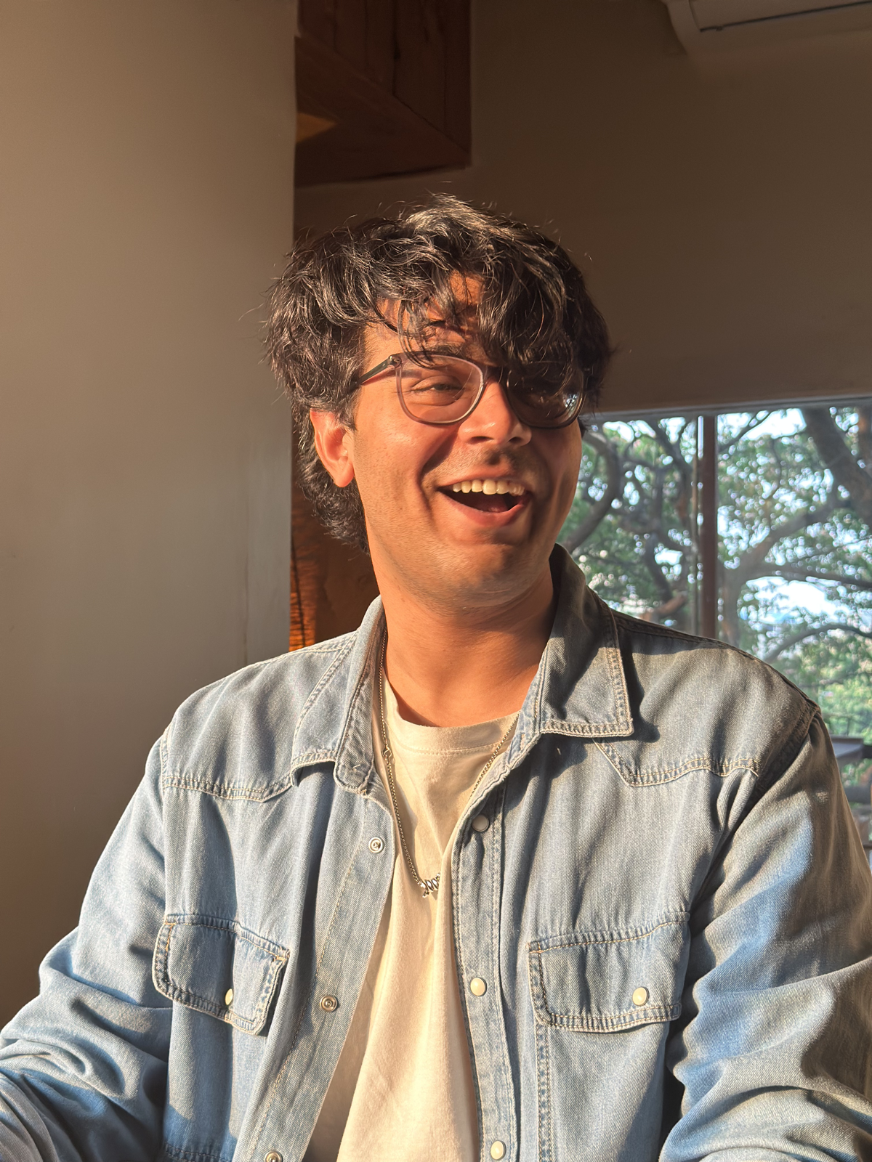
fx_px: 1612
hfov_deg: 30.3
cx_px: 436
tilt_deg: +3.6
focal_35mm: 48
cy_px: 581
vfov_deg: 39.7
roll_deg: -1.8
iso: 125
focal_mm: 6.86
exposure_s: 1/109
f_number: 1.78
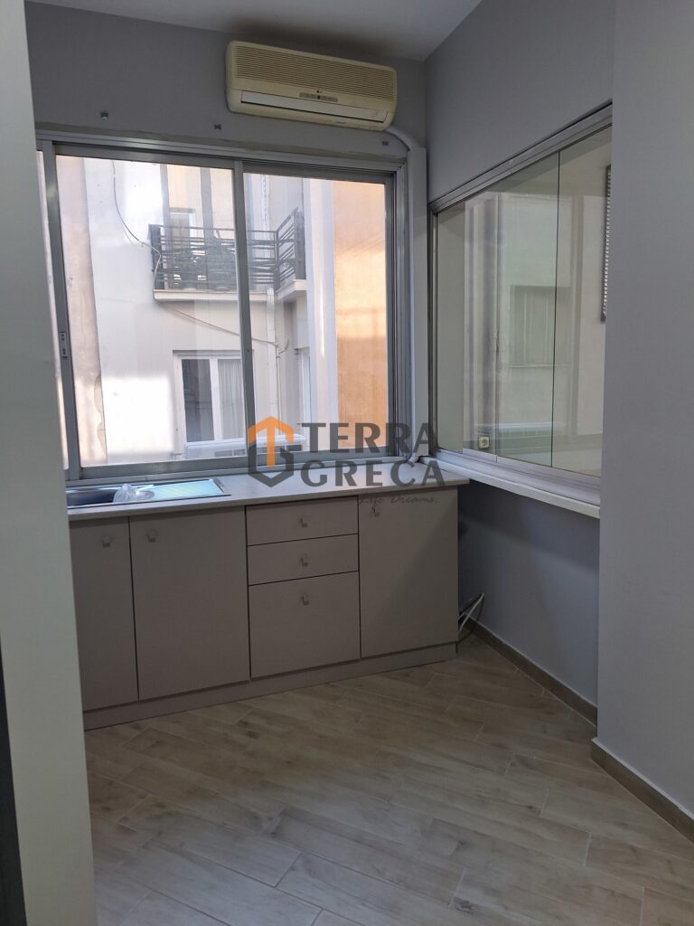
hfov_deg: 58.9
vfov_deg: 73.9
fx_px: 615
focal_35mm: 23
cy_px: 463
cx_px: 347
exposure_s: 1/60
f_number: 1.8
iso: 40
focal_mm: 5.54
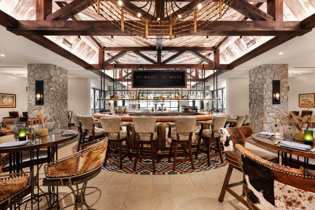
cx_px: 158
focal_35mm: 14
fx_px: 122
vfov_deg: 81.2
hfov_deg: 104.3
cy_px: 105
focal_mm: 14
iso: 400
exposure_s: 3
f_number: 16
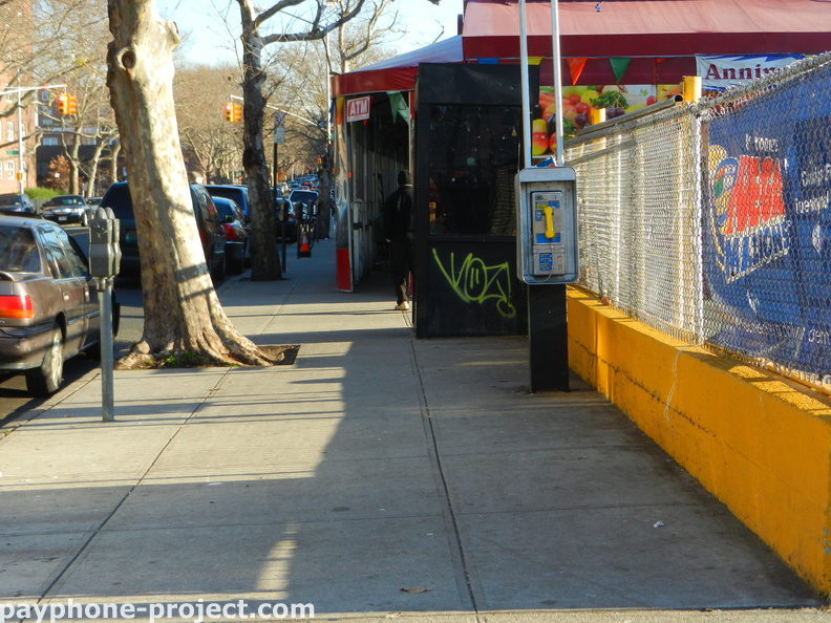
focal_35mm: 68
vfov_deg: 21.6
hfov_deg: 28.6
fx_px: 1632
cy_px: 312
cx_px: 416
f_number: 4.6
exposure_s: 1/320
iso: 160
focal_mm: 12.3
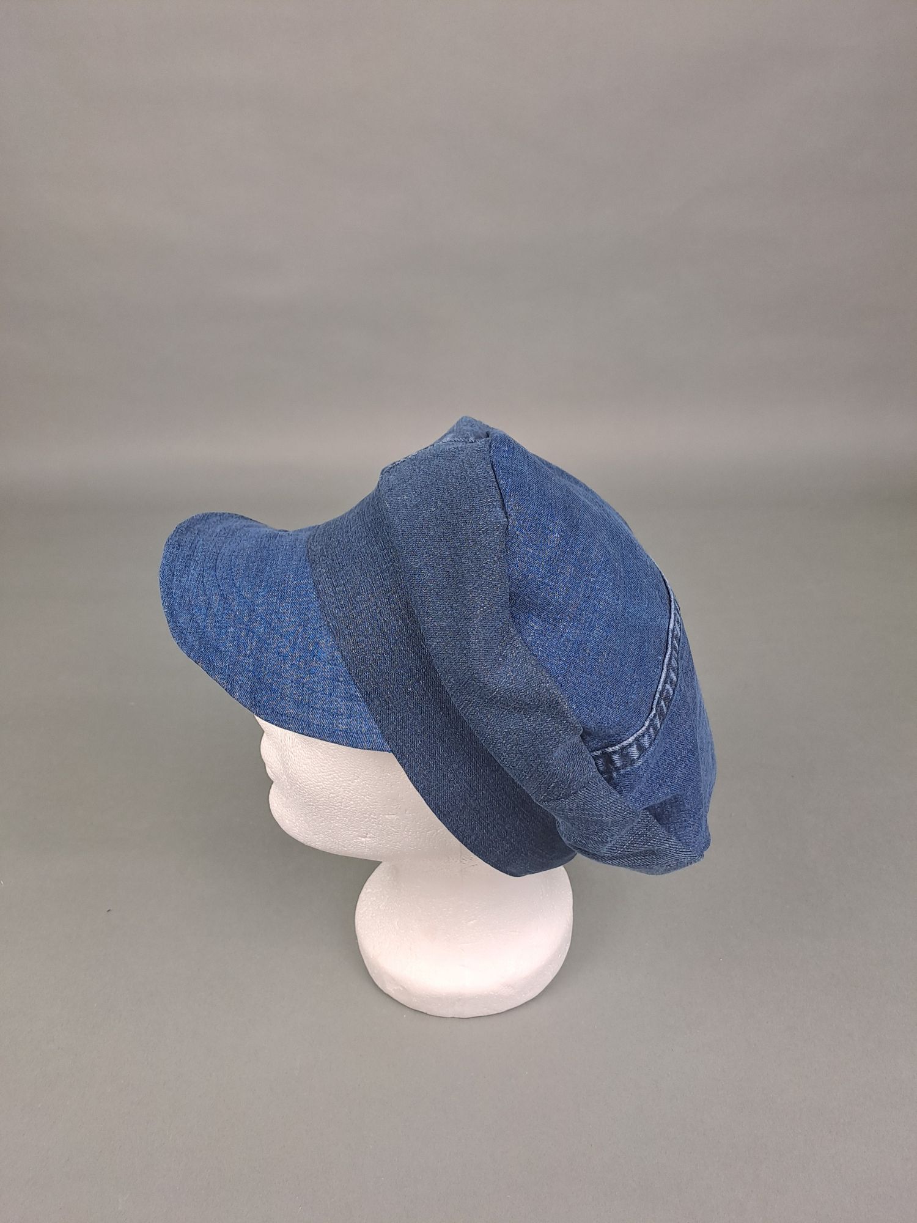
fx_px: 883
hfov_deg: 54.9
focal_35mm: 25
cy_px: 612
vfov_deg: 69.4
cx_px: 458
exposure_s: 1/50
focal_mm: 4.65
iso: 64
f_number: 1.8
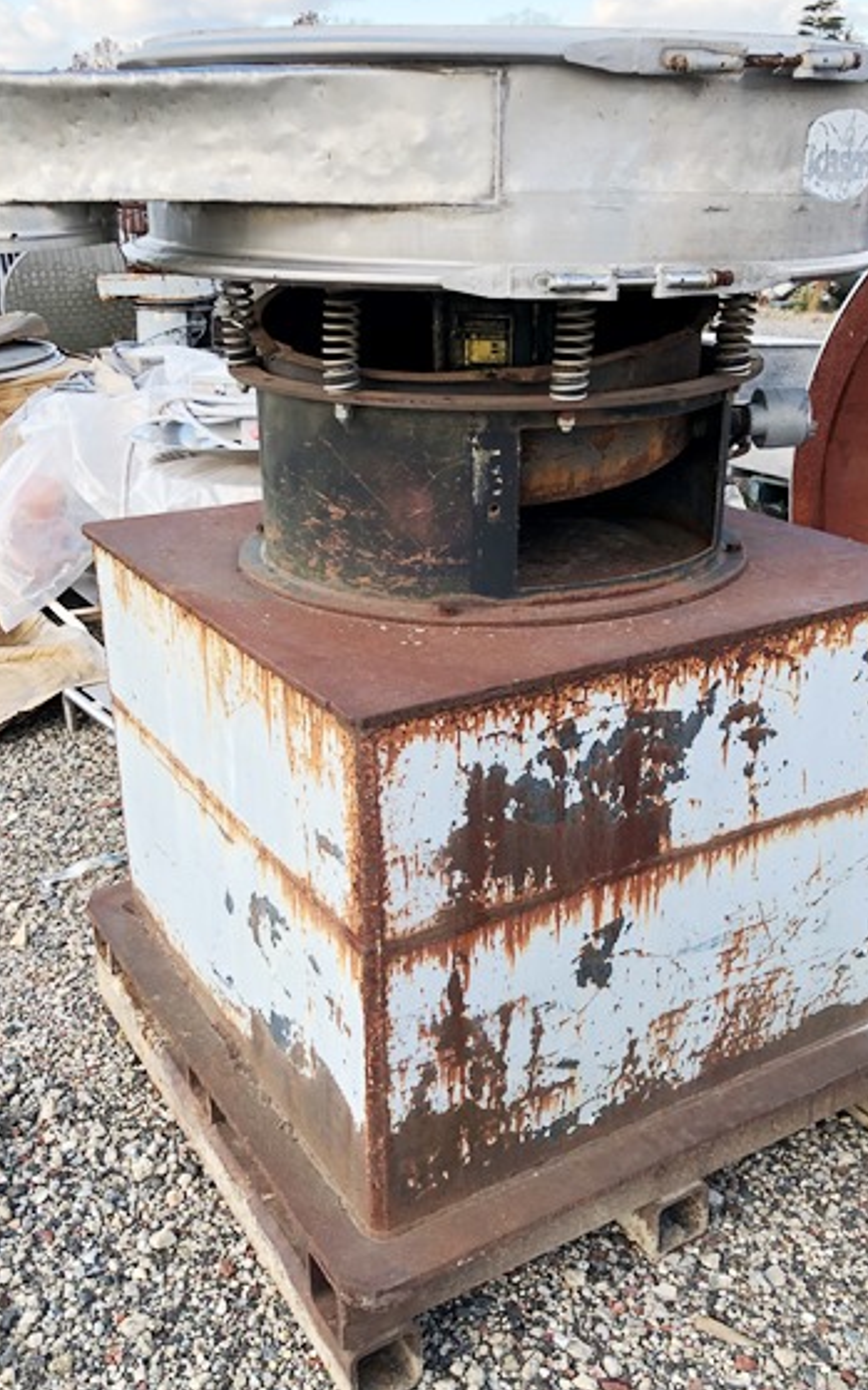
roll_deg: -0.1
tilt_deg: -18.7
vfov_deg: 56.7
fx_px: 1288
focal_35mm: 34
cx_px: 450
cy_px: 679
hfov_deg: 37.2
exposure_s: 1/228
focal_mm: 3.99
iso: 20
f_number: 1.8
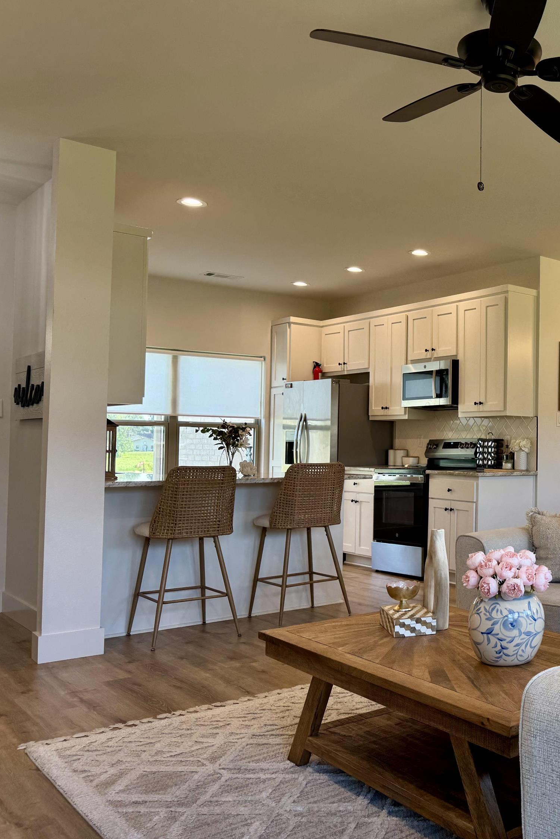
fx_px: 793
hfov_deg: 35.1
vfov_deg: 55.8
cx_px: 566
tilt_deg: +2.6
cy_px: 416
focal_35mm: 34
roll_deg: -1.1
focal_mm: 6.76
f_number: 1.78
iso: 80
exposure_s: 1/120
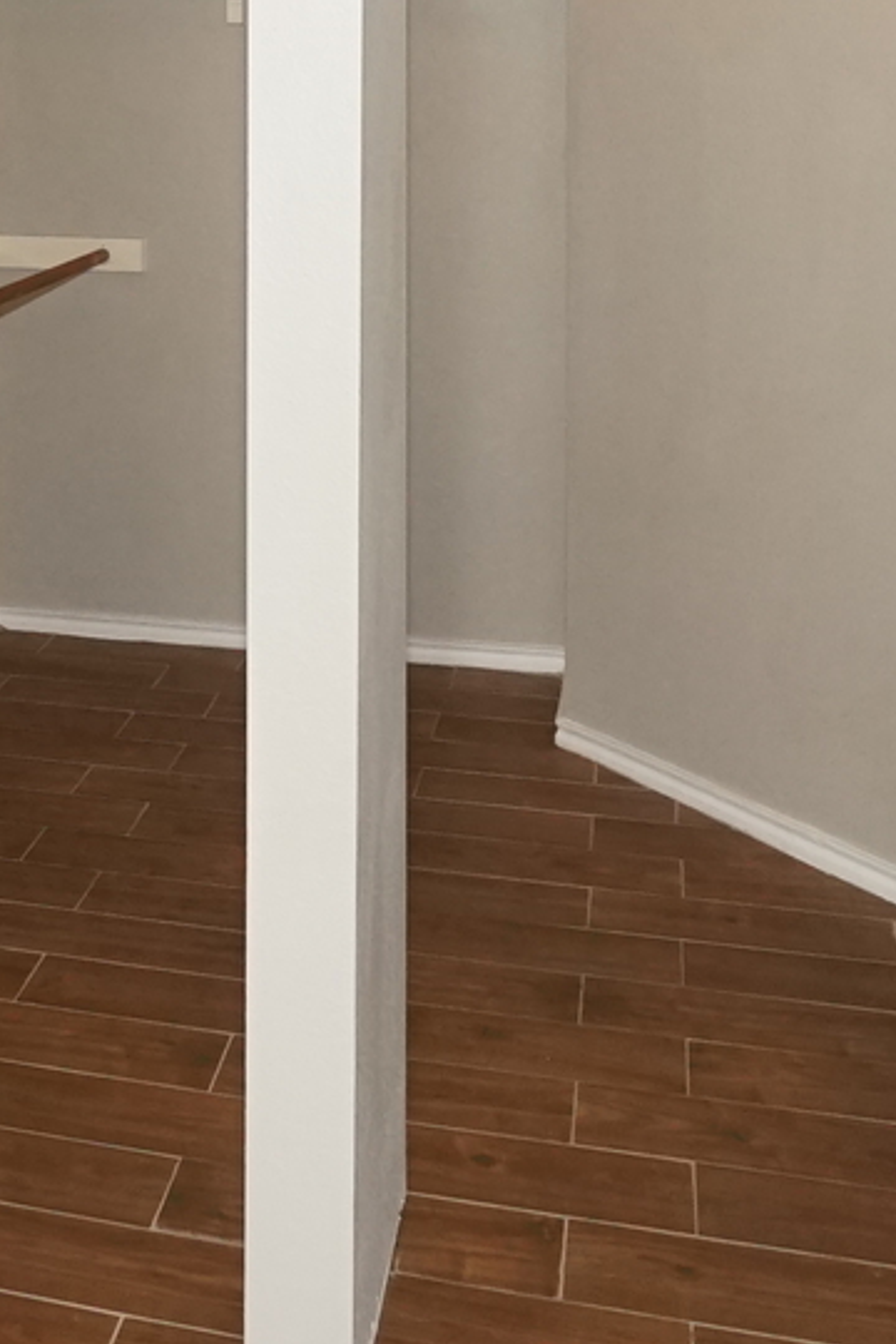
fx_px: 1680
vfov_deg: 39.1
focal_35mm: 45
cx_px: 174
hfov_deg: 29.2
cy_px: 32
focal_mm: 10
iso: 1600
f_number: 4
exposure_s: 1/160
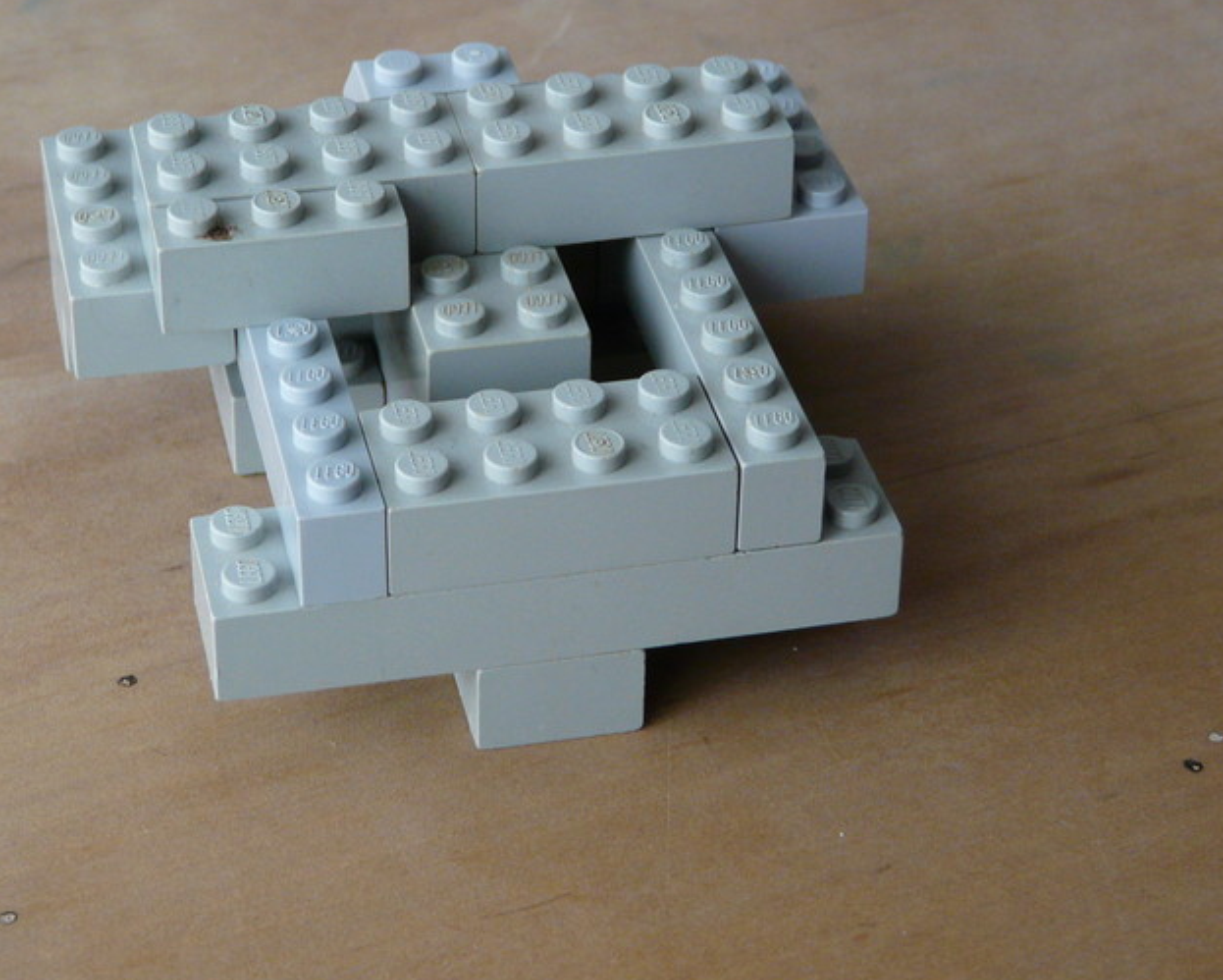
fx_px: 3368
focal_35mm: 93
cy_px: 384
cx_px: 442
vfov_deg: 16.5
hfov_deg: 20.5
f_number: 3.2
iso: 200
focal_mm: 10.8
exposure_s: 1/8
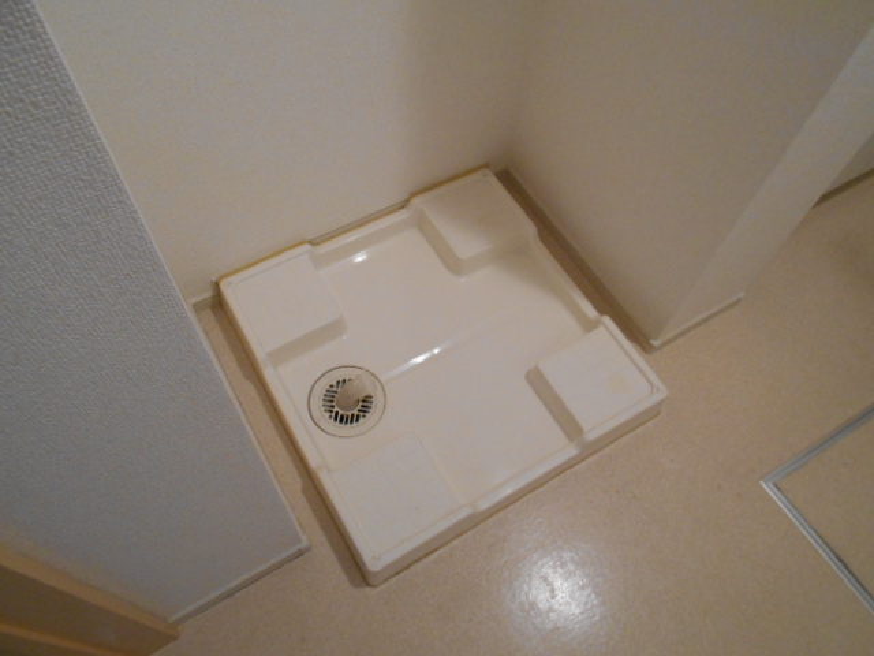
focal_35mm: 26
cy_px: 328
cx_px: 437
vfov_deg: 53.1
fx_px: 656
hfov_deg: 67.3
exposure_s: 1/30
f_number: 3.2
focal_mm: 4.6
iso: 400
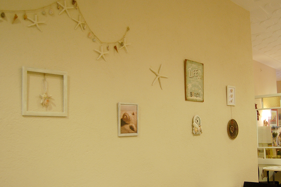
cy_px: 118
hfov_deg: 49.2
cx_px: 172
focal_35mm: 39
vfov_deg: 33.9
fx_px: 304
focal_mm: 20
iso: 800
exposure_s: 1/25
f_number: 3.8
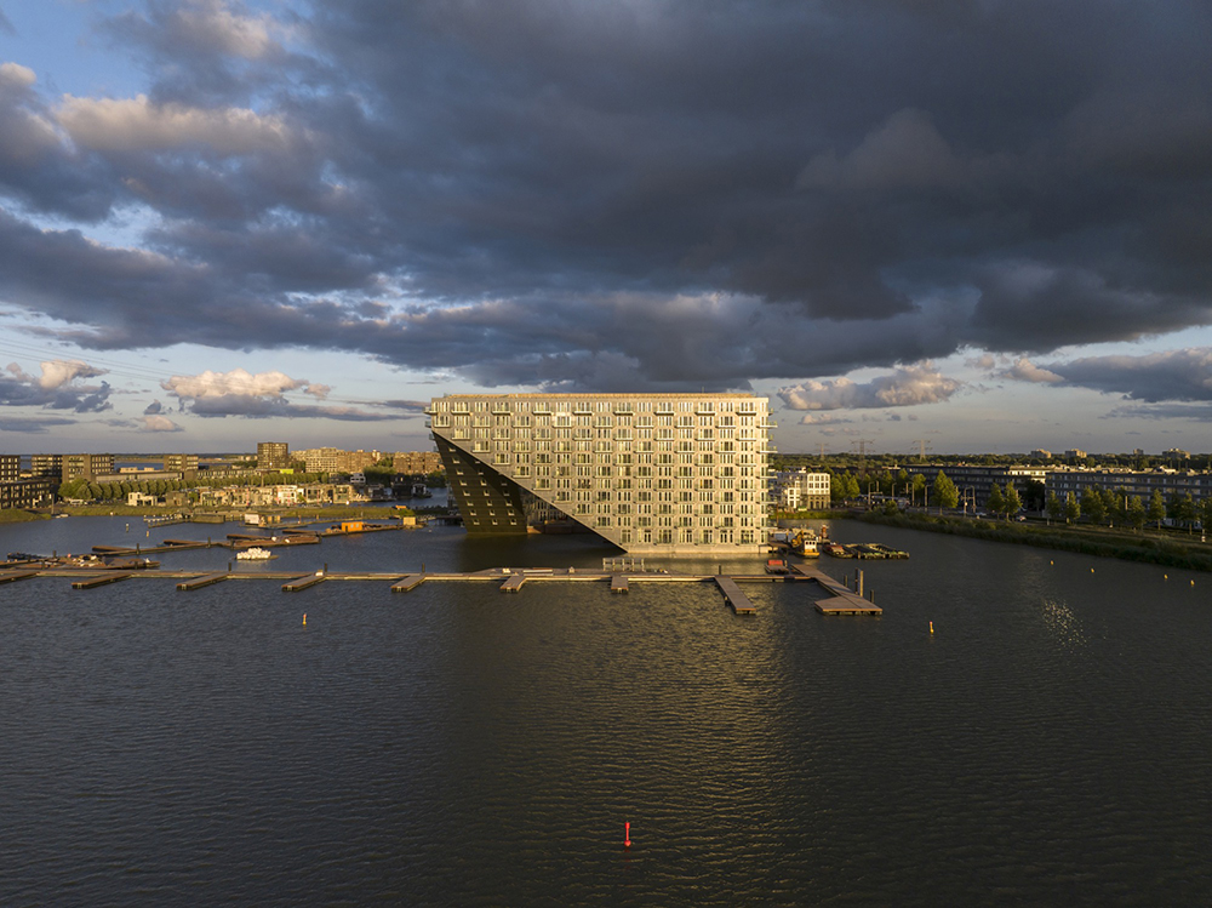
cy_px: 454
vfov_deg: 56.8
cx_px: 606
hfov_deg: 71.6
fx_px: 840
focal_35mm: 24
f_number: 4
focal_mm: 12.29
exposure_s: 1/640
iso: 100
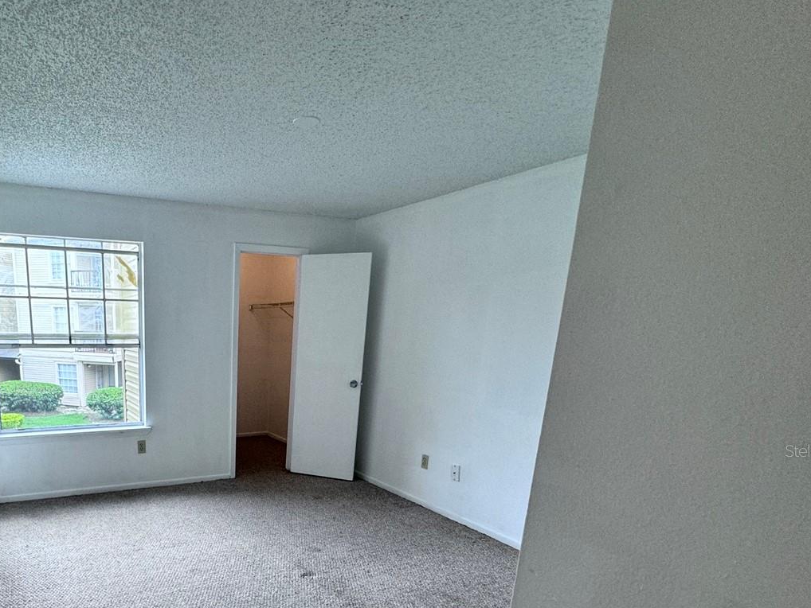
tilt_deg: -14.3
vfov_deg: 58.2
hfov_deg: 72.2
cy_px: 450
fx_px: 516
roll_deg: -1.4
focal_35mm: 22
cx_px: 223
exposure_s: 1/120
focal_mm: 2.22
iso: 100
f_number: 2.2
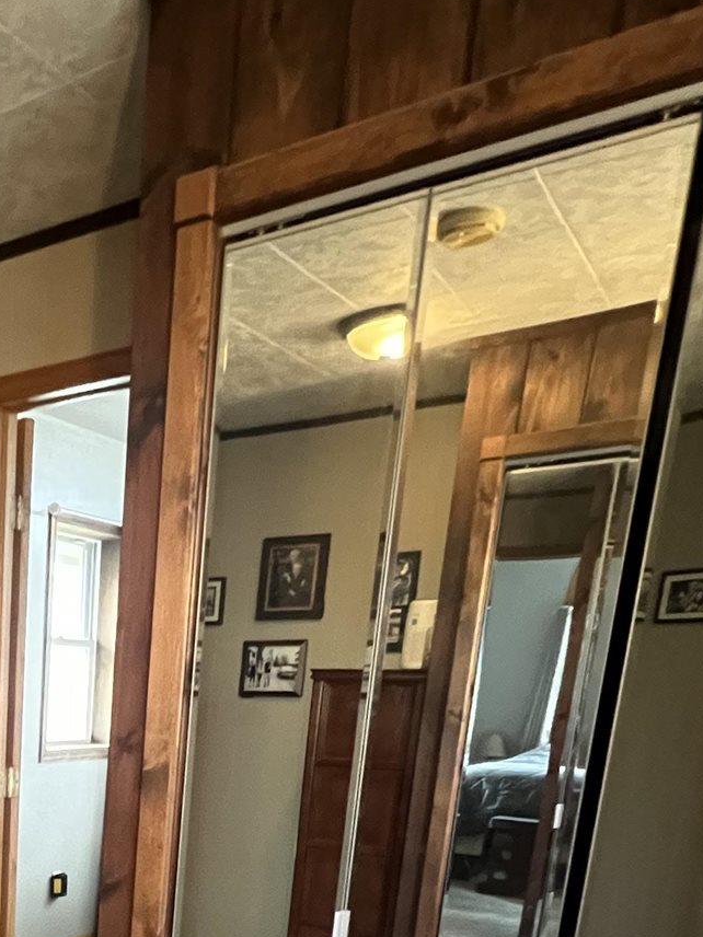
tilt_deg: -15.0
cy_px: 948
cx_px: -99
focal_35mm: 35
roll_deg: -0.2
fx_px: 948
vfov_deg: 44.4
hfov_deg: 34.3
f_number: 1.8
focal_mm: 1.57
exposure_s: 1/53
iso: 1000
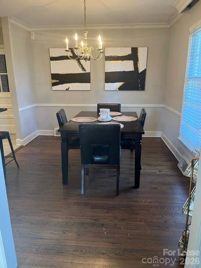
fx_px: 201
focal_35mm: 26
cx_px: 100
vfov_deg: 67.3
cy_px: 134
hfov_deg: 53.1
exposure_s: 1/60
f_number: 1.6
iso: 200
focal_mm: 5.1
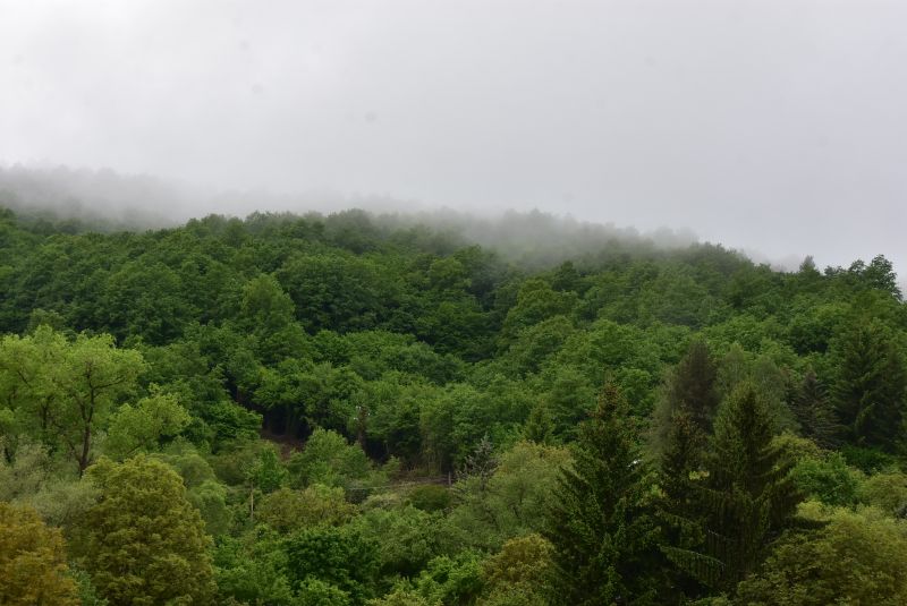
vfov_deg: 15.7
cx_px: 454
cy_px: 303
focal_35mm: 87
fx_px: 2194
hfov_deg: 23.4
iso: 400
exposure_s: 1/200
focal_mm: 58
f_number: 10
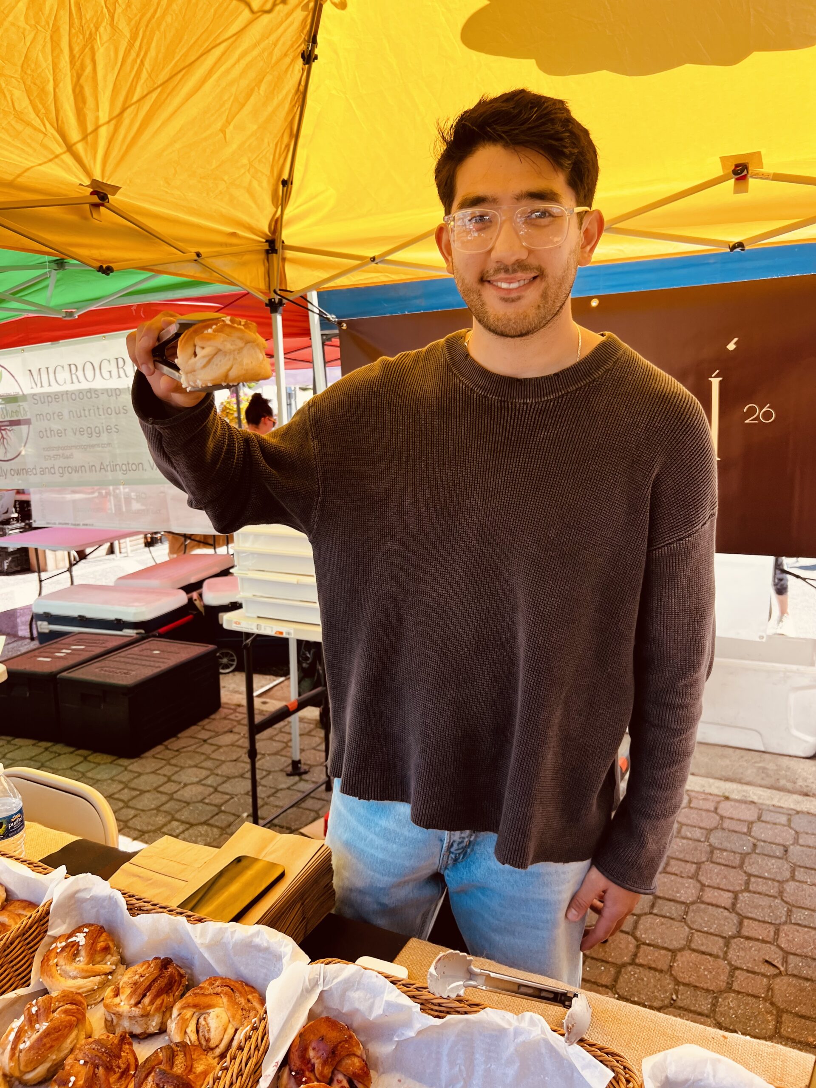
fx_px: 817
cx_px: 408
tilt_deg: -8.4
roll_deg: +1.0
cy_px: 544
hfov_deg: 53.1
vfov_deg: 67.3
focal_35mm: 26
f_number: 1.5
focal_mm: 5.7
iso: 50
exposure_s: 1/484
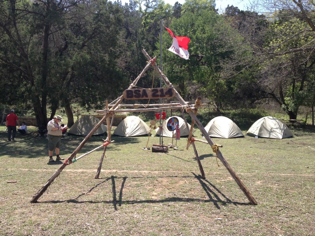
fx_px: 318
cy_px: 118
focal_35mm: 35
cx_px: 158
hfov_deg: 52.6
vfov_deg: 40.7
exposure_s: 1/778
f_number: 2.4
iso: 50
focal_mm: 4.28
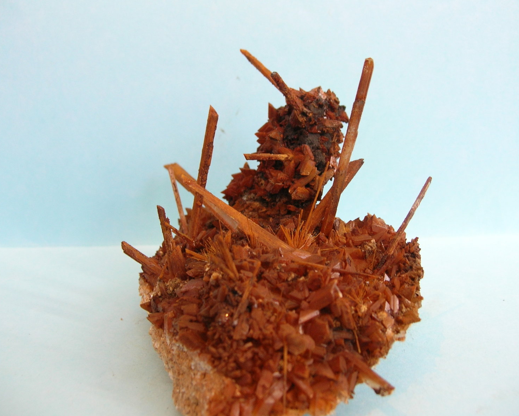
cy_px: 207
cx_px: 271
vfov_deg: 39.2
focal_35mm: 38
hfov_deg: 47.9
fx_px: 584
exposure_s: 1/6.3
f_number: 2.7
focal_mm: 6
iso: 50
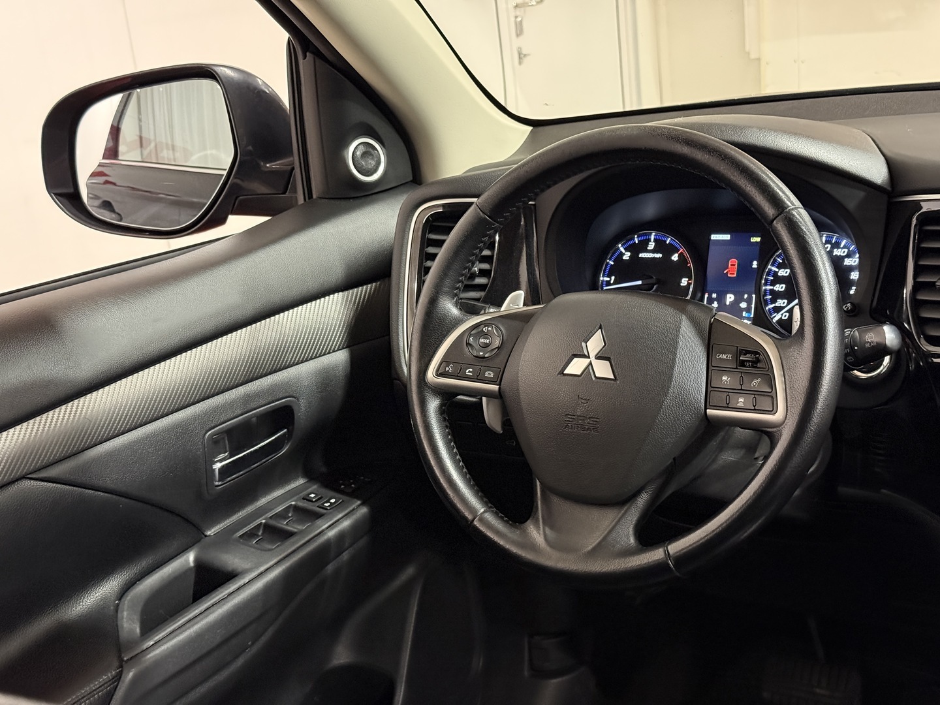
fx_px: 1303
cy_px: 352
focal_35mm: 48
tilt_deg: -16.2
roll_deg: +6.3
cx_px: 470
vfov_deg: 30.3
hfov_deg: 39.7
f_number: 1.78
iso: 640
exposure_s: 1/30
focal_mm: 6.76
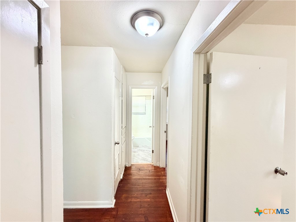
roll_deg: -0.3
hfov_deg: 102.1
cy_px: 111
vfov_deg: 85.7
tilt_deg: -2.0
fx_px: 120
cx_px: 148
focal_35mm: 14
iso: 320
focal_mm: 2.22
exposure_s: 1/120
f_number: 2.2
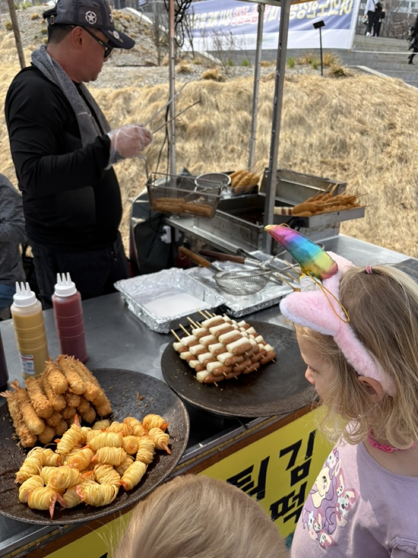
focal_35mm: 26
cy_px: 279
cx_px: 209
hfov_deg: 53.1
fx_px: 419
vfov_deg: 67.3
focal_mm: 5.96
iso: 50
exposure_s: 1/1517
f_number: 1.6
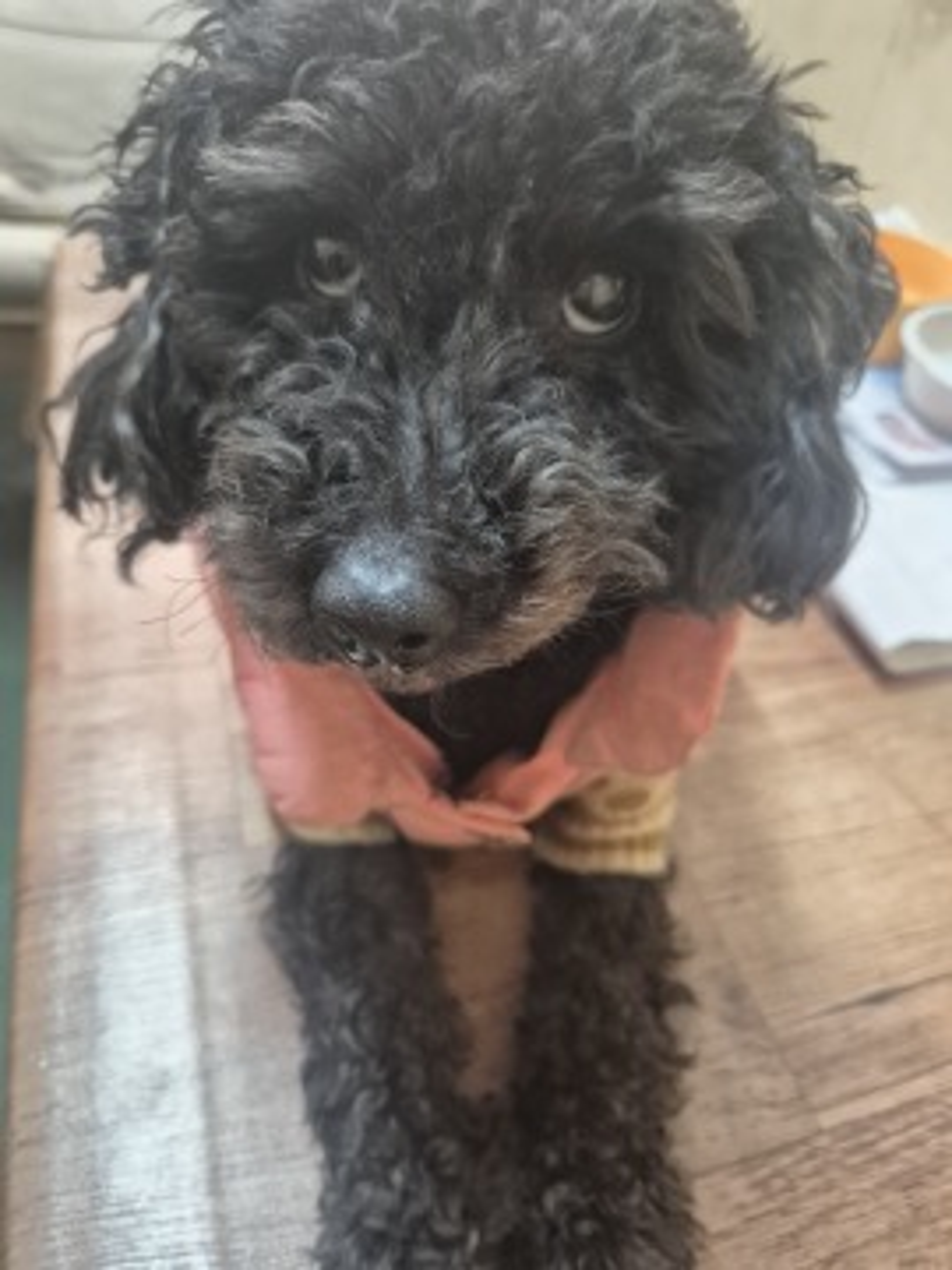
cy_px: 635
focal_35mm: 23
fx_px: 843
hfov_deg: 58.9
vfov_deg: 73.9
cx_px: 476
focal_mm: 5.4
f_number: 1.8
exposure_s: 1/60
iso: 1000
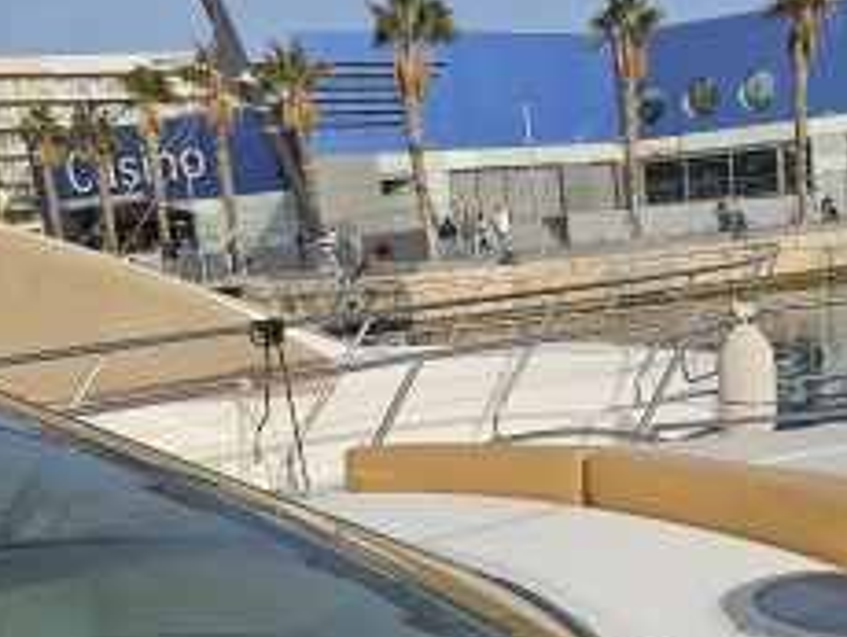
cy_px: 602
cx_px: 641
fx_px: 1347
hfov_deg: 34.1
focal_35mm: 55
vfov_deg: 25.6
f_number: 1.7
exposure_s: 1/955
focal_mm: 6.3
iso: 10
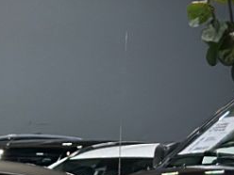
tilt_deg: -8.2
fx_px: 2508
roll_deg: -0.2
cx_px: -402
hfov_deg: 5.1
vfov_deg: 3.9
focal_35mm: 371
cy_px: 480
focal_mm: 6.86
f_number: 1.78
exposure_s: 1/120
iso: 160
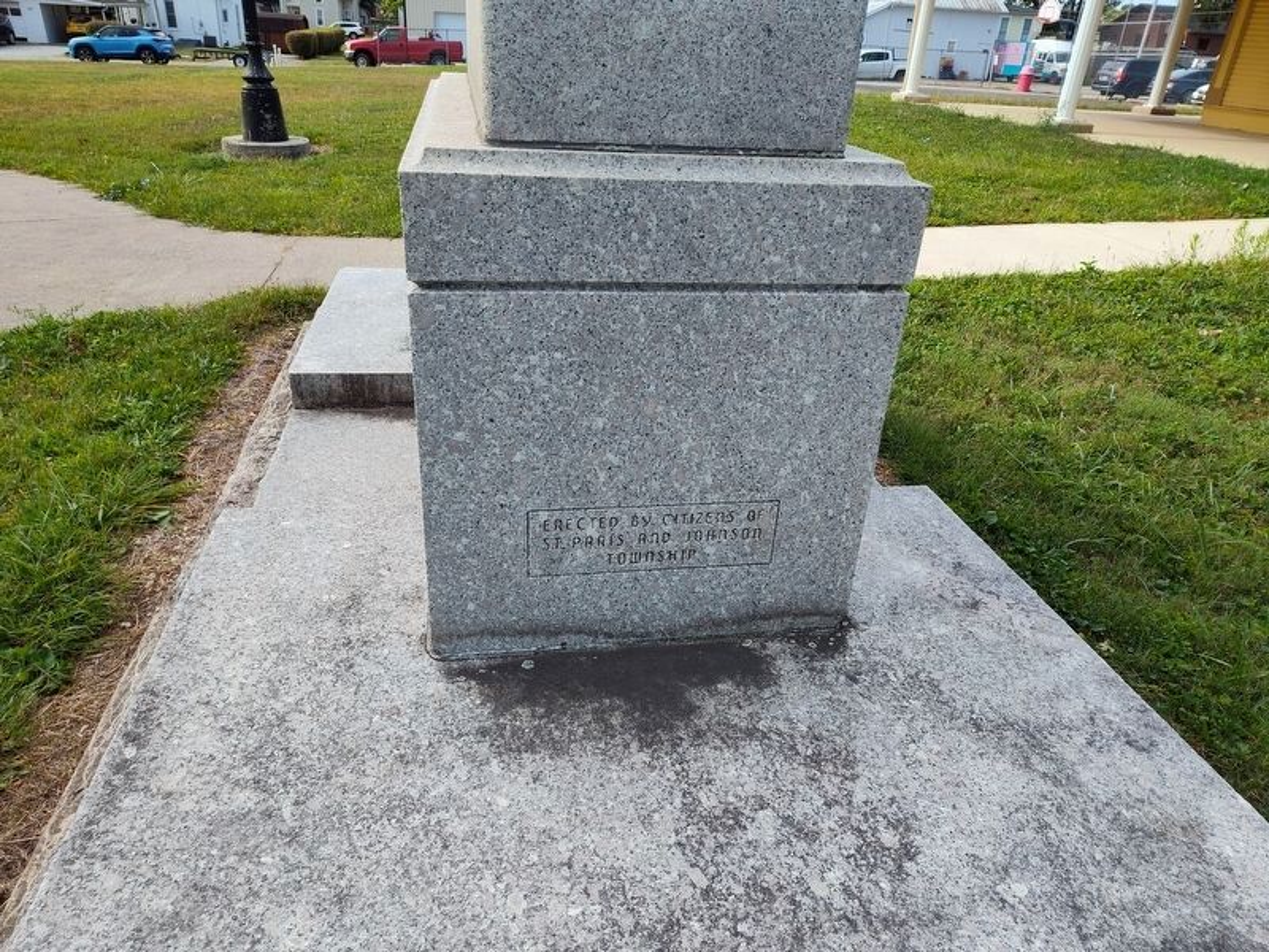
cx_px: 634
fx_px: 843
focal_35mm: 23
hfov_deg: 73.9
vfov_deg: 58.9
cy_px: 476
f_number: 1.8
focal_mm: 5.56
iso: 100
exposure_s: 1/689
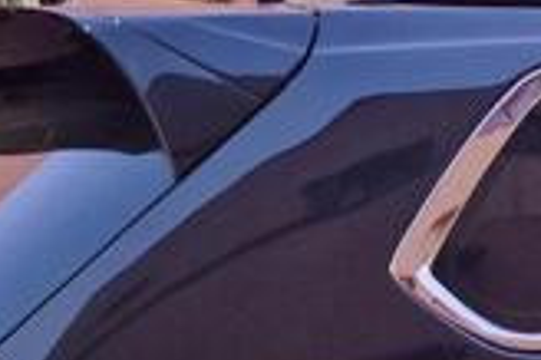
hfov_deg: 20.2
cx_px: 643
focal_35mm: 95
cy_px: 613
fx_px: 1426
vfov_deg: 13.2
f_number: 1.8
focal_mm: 6.4
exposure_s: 1/25
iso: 800
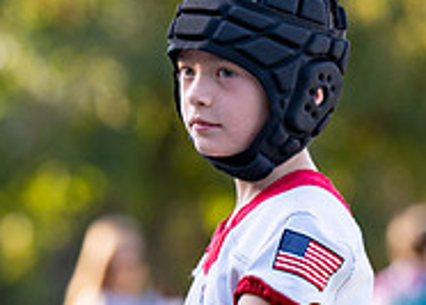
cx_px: -228
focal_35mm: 547
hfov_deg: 3.7
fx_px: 6620
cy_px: 324
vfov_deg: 2.6
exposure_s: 1/1000
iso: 200
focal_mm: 126
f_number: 2.8
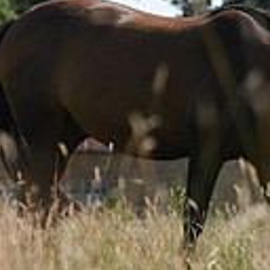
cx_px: 510
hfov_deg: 3.3
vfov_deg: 3.3
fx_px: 4677
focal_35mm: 530
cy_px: 47
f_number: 3.5
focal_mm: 92
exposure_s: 1/1250
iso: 110
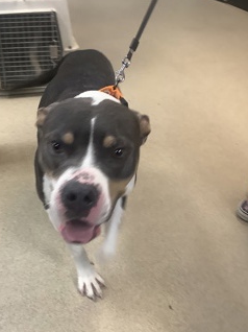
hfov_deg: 34.8
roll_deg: +0.6
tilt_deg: -35.6
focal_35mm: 41
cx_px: 88
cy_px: 175
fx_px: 392
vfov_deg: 45.8
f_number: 2.4
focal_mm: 3.3
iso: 160
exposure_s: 1/60
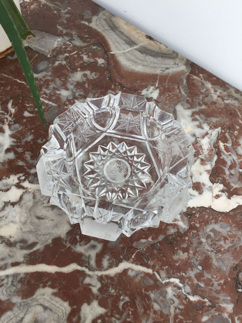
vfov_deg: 61.7
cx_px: 121
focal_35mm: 29
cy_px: 162
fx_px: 270
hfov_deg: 48.2
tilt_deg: -62.1
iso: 32
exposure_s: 1/100
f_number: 2.2
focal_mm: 4.15
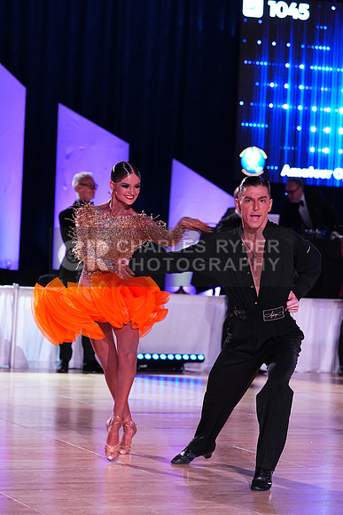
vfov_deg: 16.6
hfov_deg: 11.2
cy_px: 258
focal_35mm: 123
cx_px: 172
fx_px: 1757
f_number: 4.5
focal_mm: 123
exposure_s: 1/320
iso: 4000
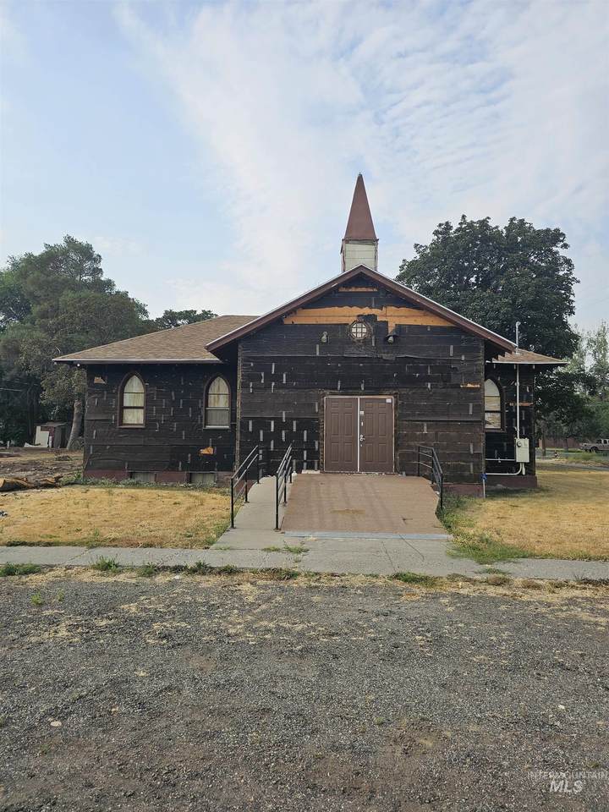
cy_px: 406
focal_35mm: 23
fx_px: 540
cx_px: 304
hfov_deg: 58.9
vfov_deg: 73.9
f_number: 1.7
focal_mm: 6.3
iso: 10
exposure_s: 1/636
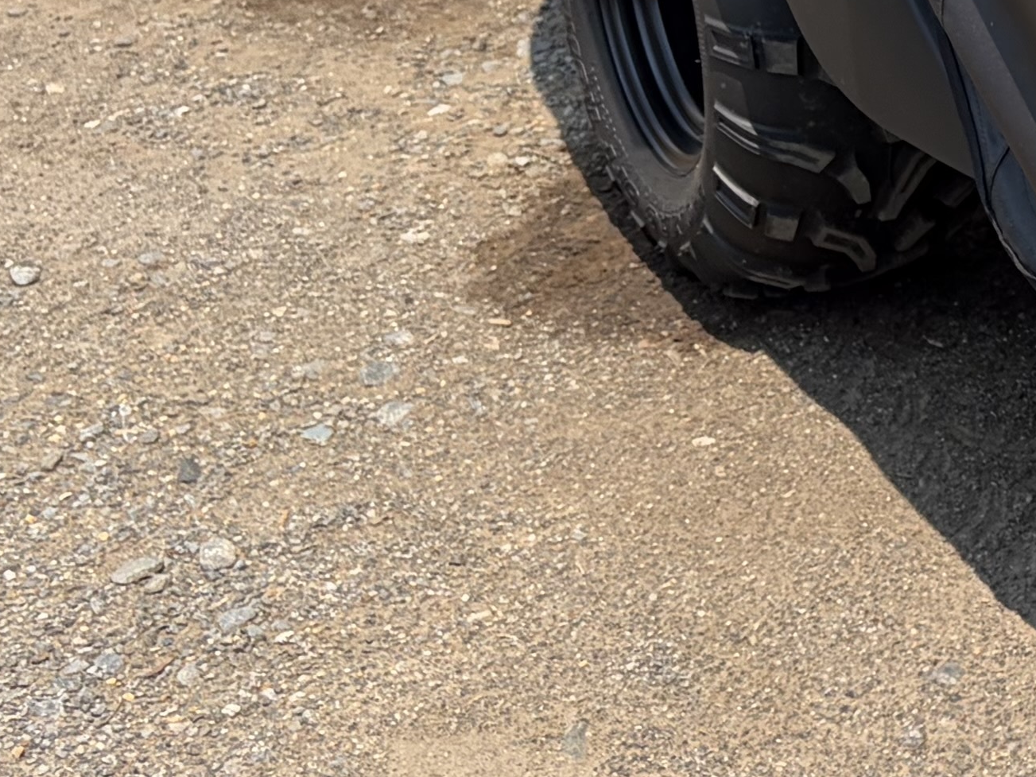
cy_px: -344
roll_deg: +0.5
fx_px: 3412
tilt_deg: -18.1
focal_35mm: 114
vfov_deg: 12.4
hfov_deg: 15.4
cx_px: 1715
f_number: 1.6
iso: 50
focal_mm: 5.96
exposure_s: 1/2865
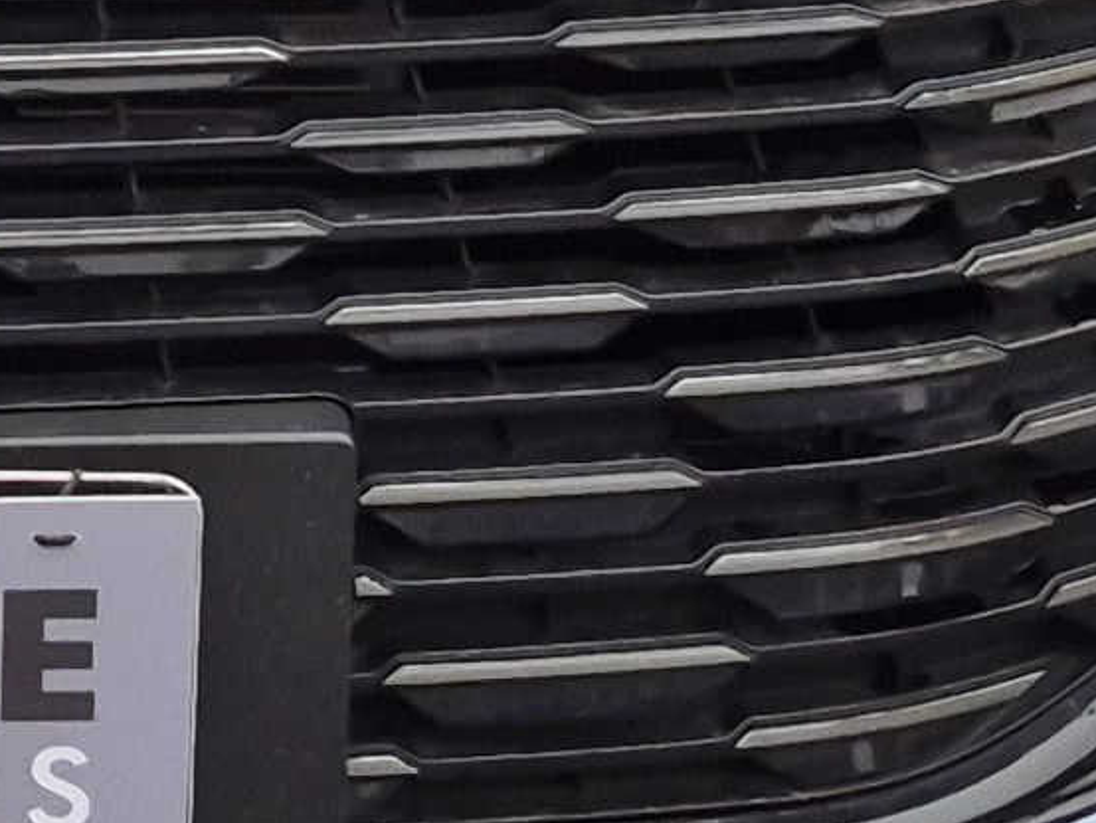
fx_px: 5258
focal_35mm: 166
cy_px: -412
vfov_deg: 8.7
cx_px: -817
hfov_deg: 11.2
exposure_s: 1/180
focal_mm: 5.4
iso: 25
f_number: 1.8
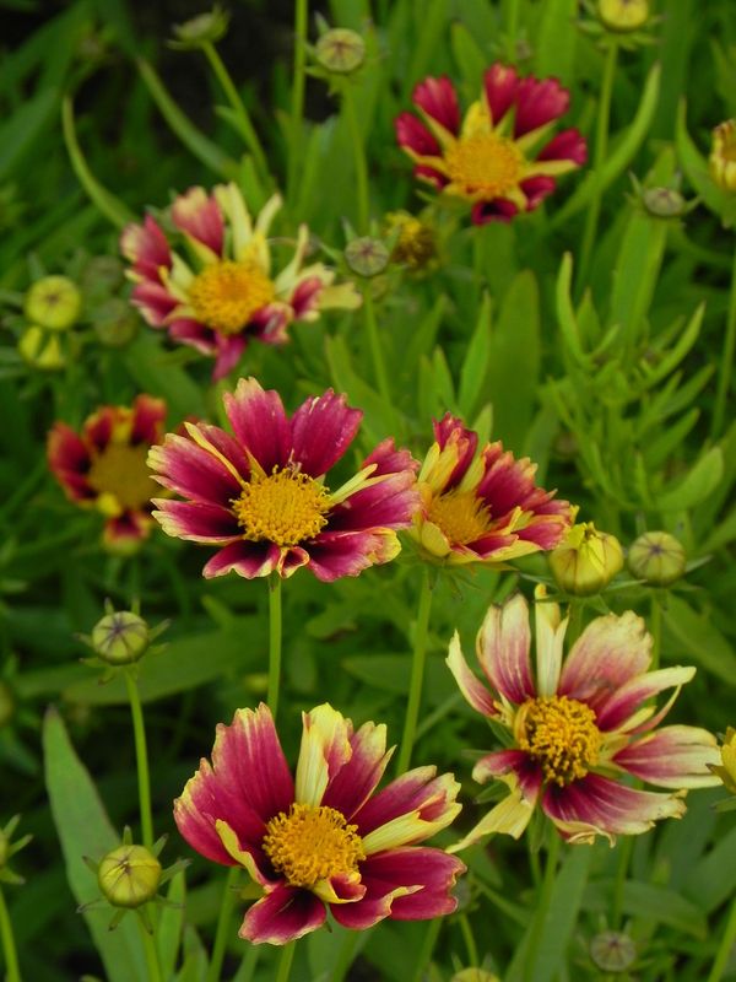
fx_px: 6010
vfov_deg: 9.3
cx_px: 368
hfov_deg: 7.0
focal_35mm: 212
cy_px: 491
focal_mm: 37.7
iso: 160
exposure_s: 1/200
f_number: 5
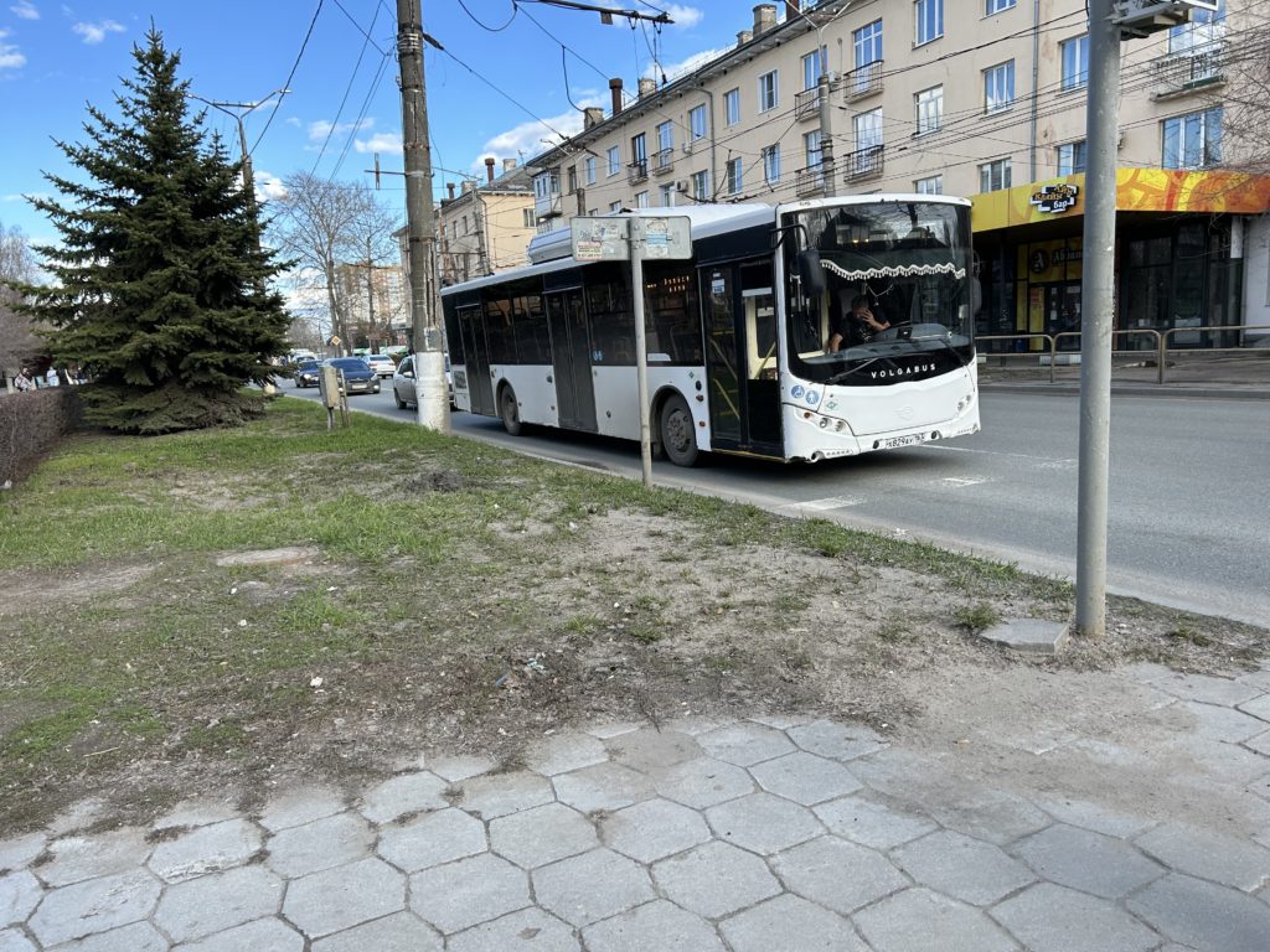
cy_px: 476
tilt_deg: -5.9
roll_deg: +3.8
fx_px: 954
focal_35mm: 26
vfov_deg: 53.1
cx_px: 635
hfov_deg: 67.3
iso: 50
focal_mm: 5.7
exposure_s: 1/1159
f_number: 1.5
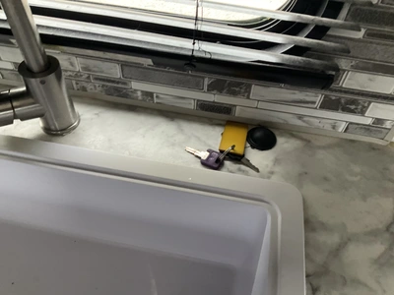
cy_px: 148
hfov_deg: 61.7
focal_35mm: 29
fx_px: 330
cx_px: 197
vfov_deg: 48.2
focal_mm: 3
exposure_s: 1/60
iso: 100
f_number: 1.8
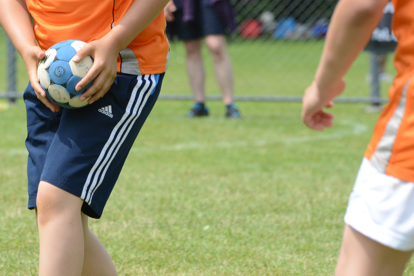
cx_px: -22
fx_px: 4671
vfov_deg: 3.4
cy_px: -50
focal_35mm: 406
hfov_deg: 5.1
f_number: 8
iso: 640
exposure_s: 1/1250
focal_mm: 160
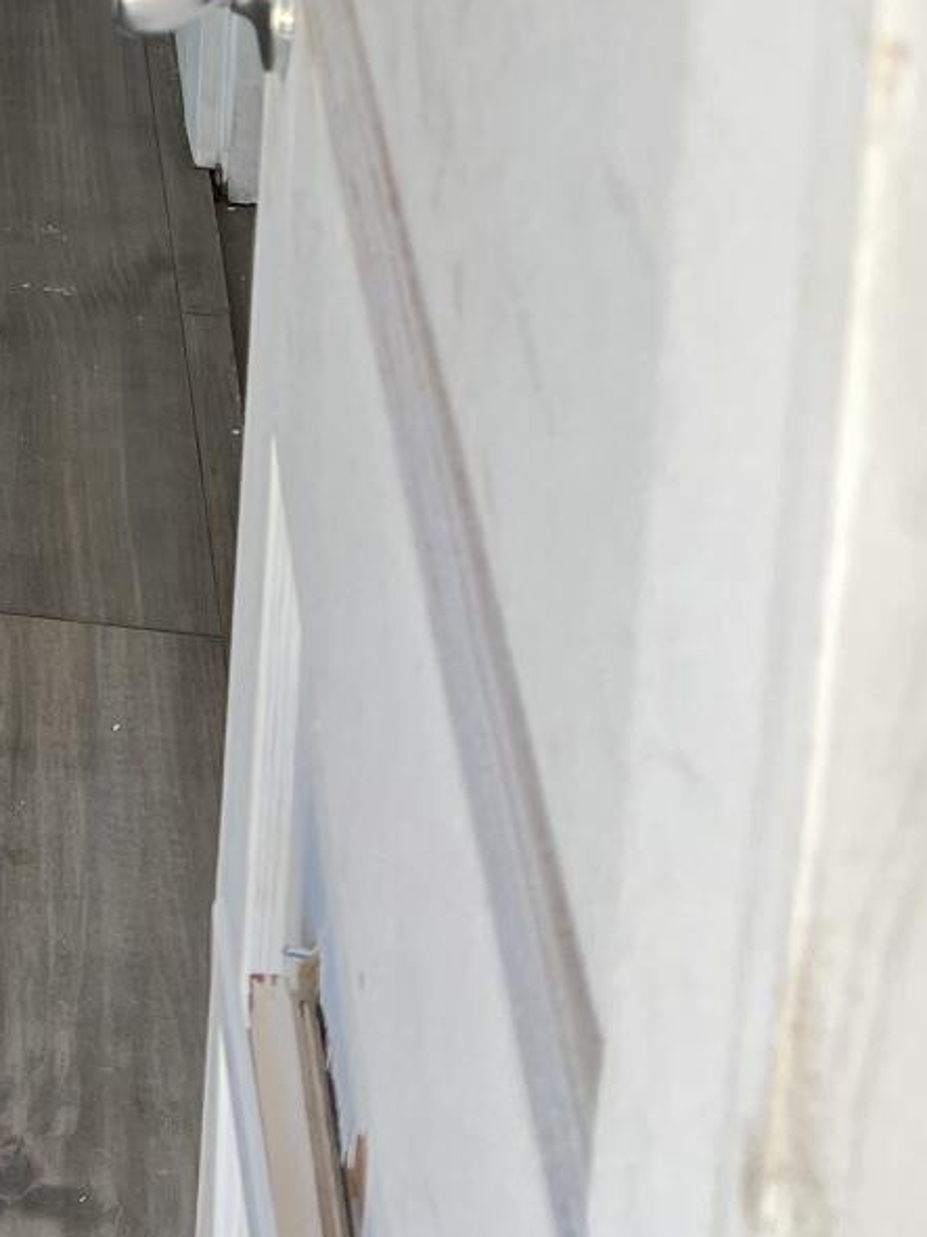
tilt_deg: -10.4
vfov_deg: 18.5
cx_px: -462
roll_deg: -0.1
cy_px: -841
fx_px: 3143
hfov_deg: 15.5
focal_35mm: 88
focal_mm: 5.7
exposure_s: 1/164
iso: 40
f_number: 1.5
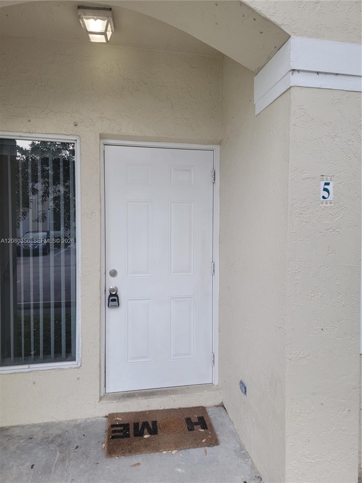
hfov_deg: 56.8
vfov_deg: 71.6
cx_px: 181
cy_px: 242
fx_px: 335
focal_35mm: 24
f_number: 1.8
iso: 20
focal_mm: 6.7
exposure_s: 1/120
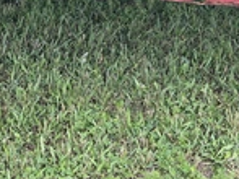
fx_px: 545
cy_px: -2
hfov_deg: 24.3
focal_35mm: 79
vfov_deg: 18.2
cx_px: 42
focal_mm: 3
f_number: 1.8
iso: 20
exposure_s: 1/133
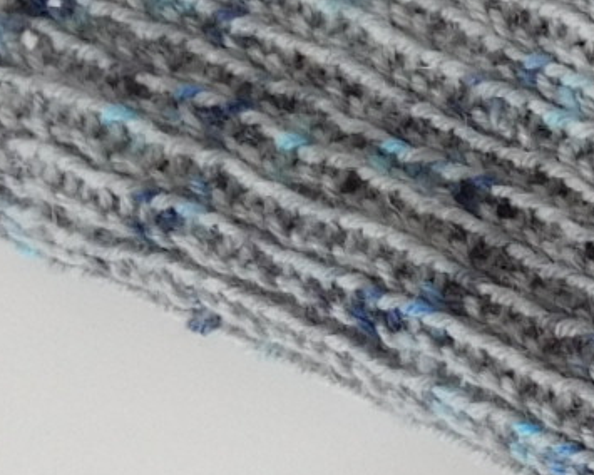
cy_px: 943
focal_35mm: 156
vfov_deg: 9.3
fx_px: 2742
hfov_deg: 10.8
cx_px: 1342
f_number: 3.4
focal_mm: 4.5
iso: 140
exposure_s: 1/30
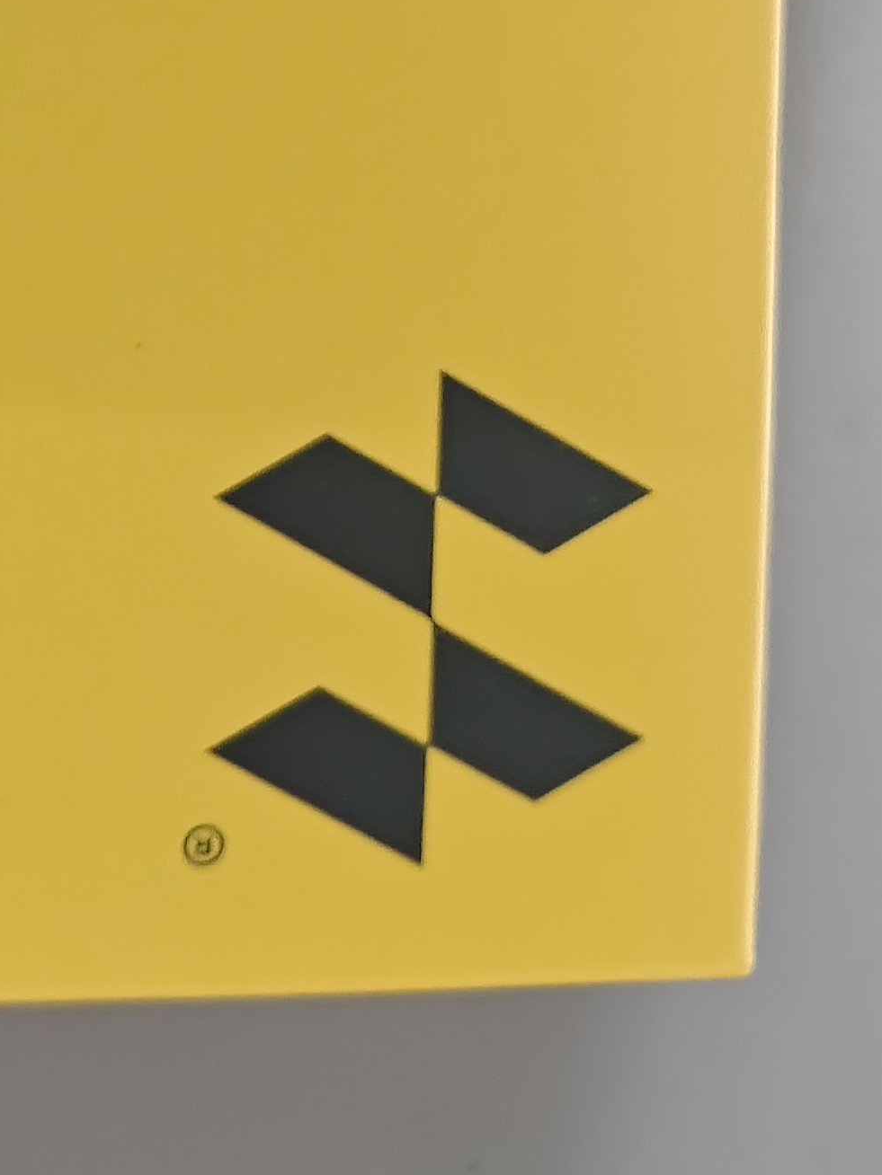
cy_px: -442
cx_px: -61
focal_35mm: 72
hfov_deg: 19.7
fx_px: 2446
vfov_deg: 23.2
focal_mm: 5.56
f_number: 1.88
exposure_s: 1/33.3
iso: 1201
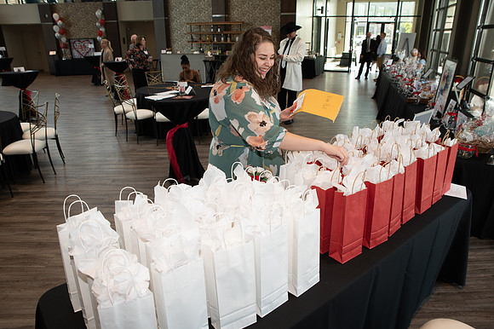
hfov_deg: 71.0
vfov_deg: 50.8
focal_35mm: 25
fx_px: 346
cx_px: 247
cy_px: 164
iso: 500
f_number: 4.5
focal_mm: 24
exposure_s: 1/125
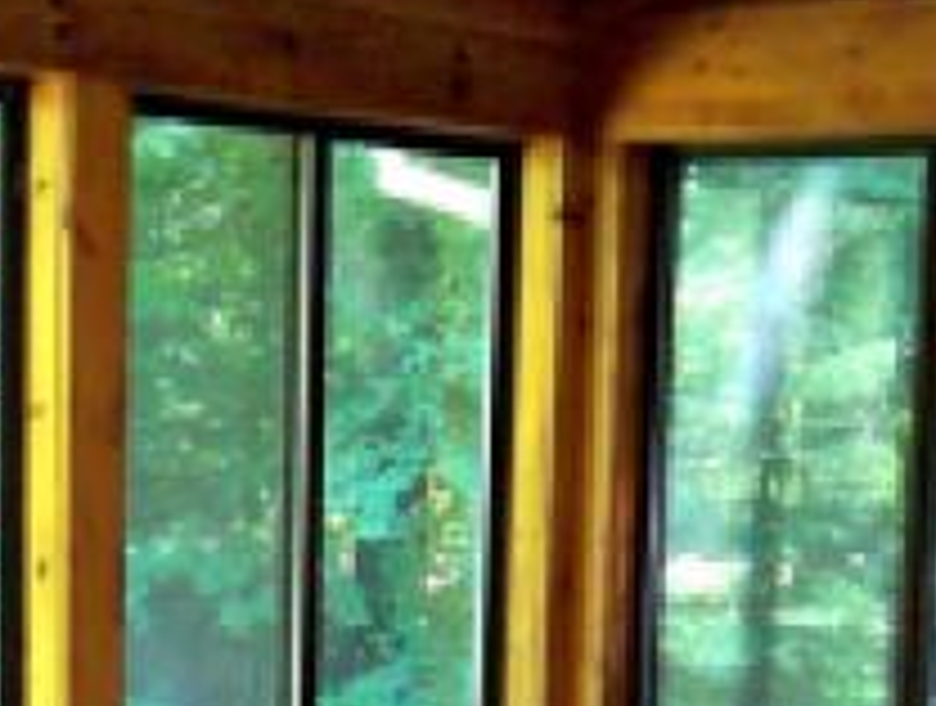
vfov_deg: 12.8
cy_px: 879
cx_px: 220
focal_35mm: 113
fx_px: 3063
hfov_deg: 17.3
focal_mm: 3.8
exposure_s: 1/30
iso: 100
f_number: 2.8
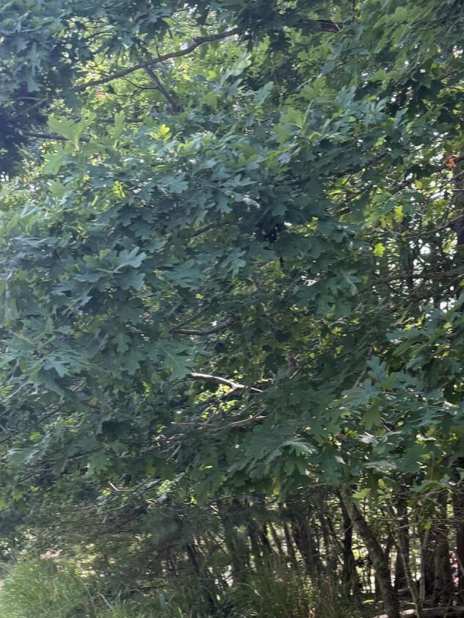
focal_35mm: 57
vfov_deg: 30.9
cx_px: 427
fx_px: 1018
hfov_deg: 24.8
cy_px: 641
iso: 125
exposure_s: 1/243
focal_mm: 6.76
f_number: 1.78
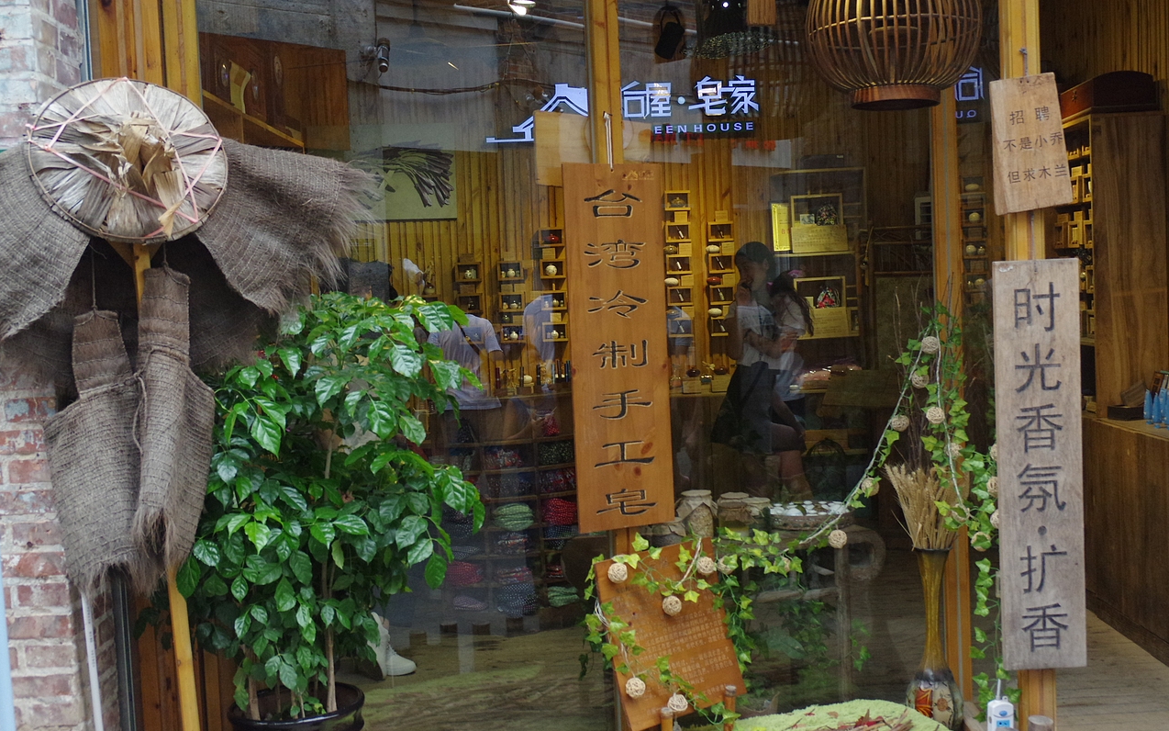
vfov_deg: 29.9
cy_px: 384
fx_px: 1370
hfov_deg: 46.2
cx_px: 583
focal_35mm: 43
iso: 1600
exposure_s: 1/160
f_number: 4.5
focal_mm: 28
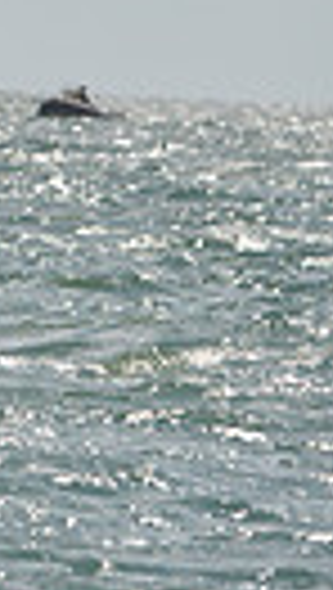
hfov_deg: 1.1
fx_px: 18088
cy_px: -133
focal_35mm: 1156
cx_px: -954
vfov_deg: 1.9
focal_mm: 250
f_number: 9
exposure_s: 1/1250
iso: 280
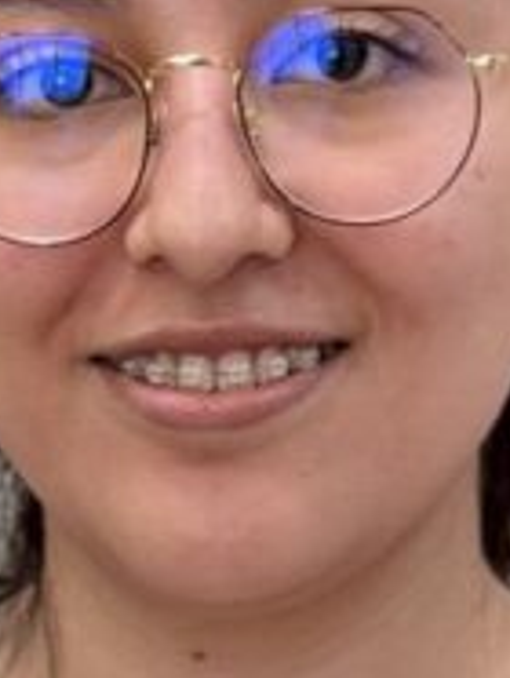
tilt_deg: -7.4
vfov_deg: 7.4
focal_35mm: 264
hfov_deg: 5.6
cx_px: 117
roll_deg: +0.7
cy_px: 798
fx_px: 5174
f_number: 1.78
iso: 50
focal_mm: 6.76
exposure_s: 1/50
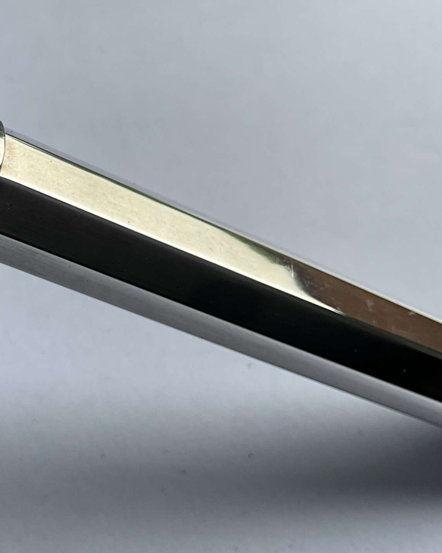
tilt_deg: -65.1
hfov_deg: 27.2
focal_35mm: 51
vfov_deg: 36.3
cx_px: -44
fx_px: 834
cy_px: 181
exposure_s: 1/149
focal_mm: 3
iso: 20
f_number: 1.8
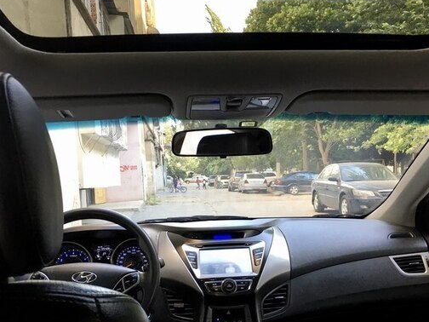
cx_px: 226
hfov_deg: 49.0
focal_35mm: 38
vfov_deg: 37.5
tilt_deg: -2.9
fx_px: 471
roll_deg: +3.9
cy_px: 198
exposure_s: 1/33
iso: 32
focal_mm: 4.15
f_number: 2.2
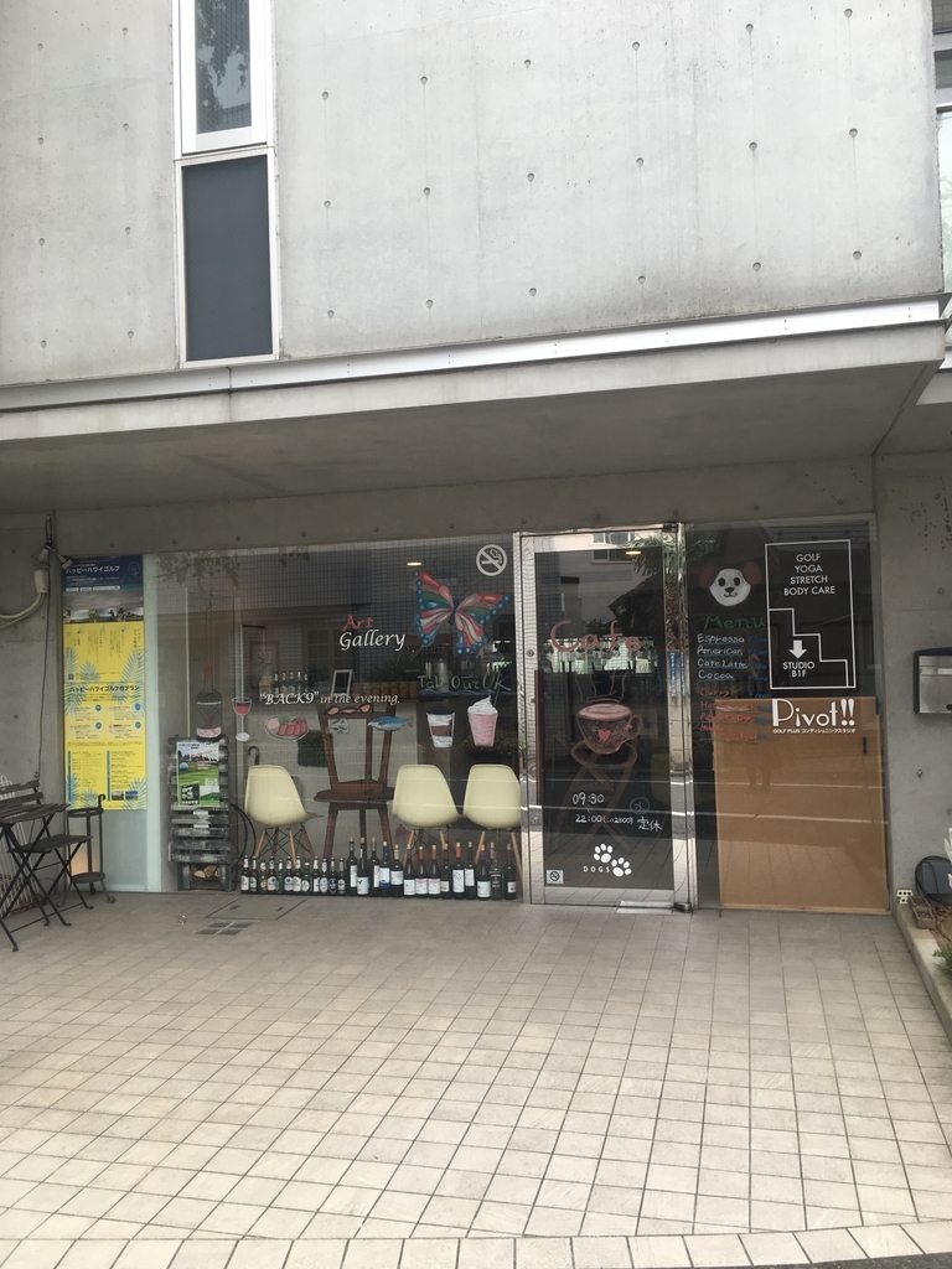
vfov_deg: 61.7
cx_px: 476
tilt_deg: +3.2
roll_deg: +0.9
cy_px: 634
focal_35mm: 29
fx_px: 1063
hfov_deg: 48.2
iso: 32
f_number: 2.2
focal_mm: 4.15
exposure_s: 1/100
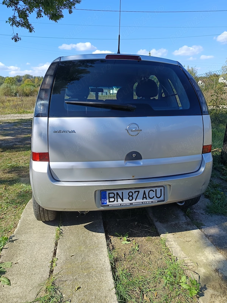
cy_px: 152
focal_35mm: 24
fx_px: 210
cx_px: 114
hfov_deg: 56.8
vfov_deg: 71.6
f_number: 1.7
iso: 50
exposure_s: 1/276
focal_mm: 5.31
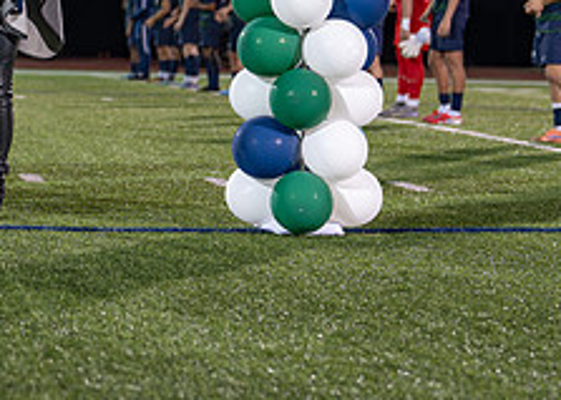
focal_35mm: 146
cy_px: -49
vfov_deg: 9.7
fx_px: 2325
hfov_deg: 13.3
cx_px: -139
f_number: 2
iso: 1250
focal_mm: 50
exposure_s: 1/500
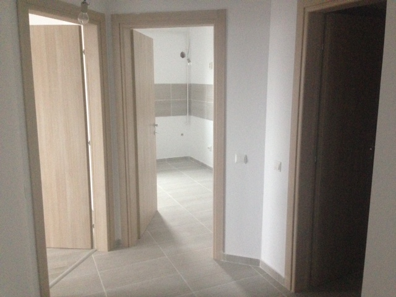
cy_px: 148
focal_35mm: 33
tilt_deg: -12.2
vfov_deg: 42.9
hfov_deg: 55.4
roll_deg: +1.2
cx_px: 198
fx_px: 378
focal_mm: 4.12
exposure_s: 1/15
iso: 400
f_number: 2.4
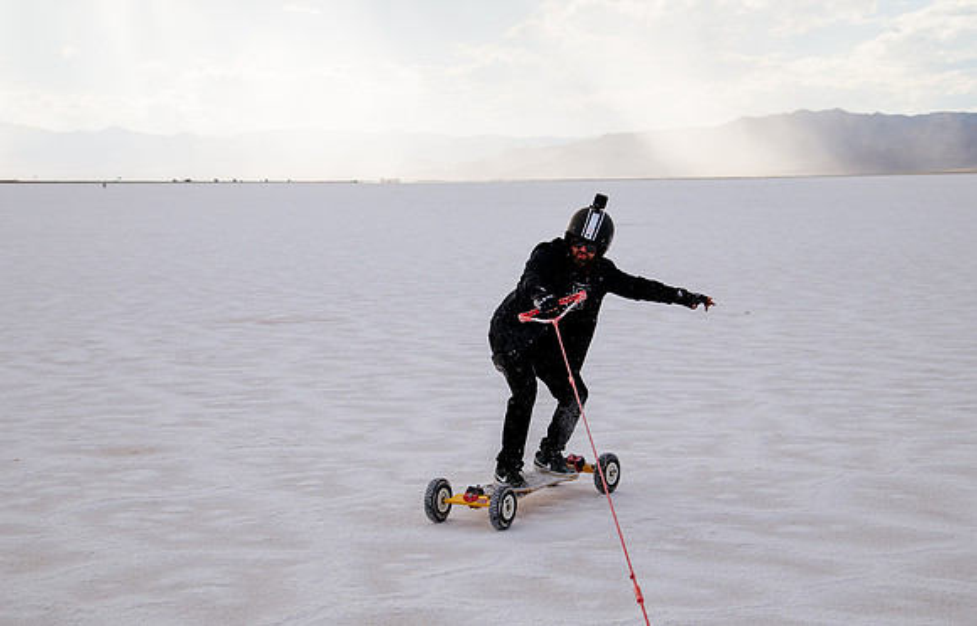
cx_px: 492
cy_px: 285
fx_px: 1642
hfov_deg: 33.1
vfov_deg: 21.6
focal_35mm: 61
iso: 400
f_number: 5.6
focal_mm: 55
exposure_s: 1/2000
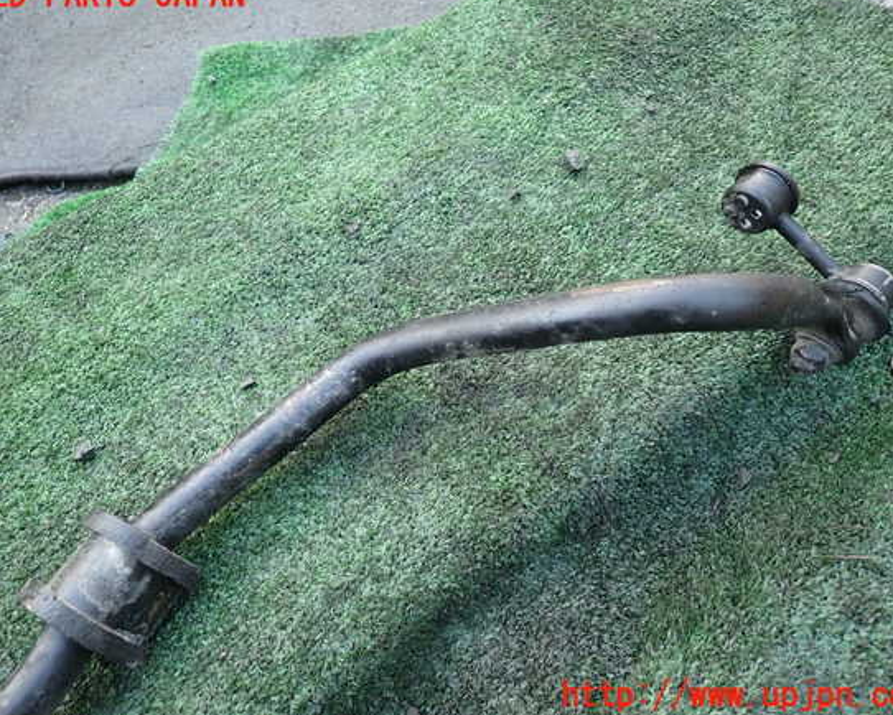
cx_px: 440
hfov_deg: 64.0
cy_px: 346
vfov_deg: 53.2
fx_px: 714
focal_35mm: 27
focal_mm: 4.5
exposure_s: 1/40
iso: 200
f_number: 2
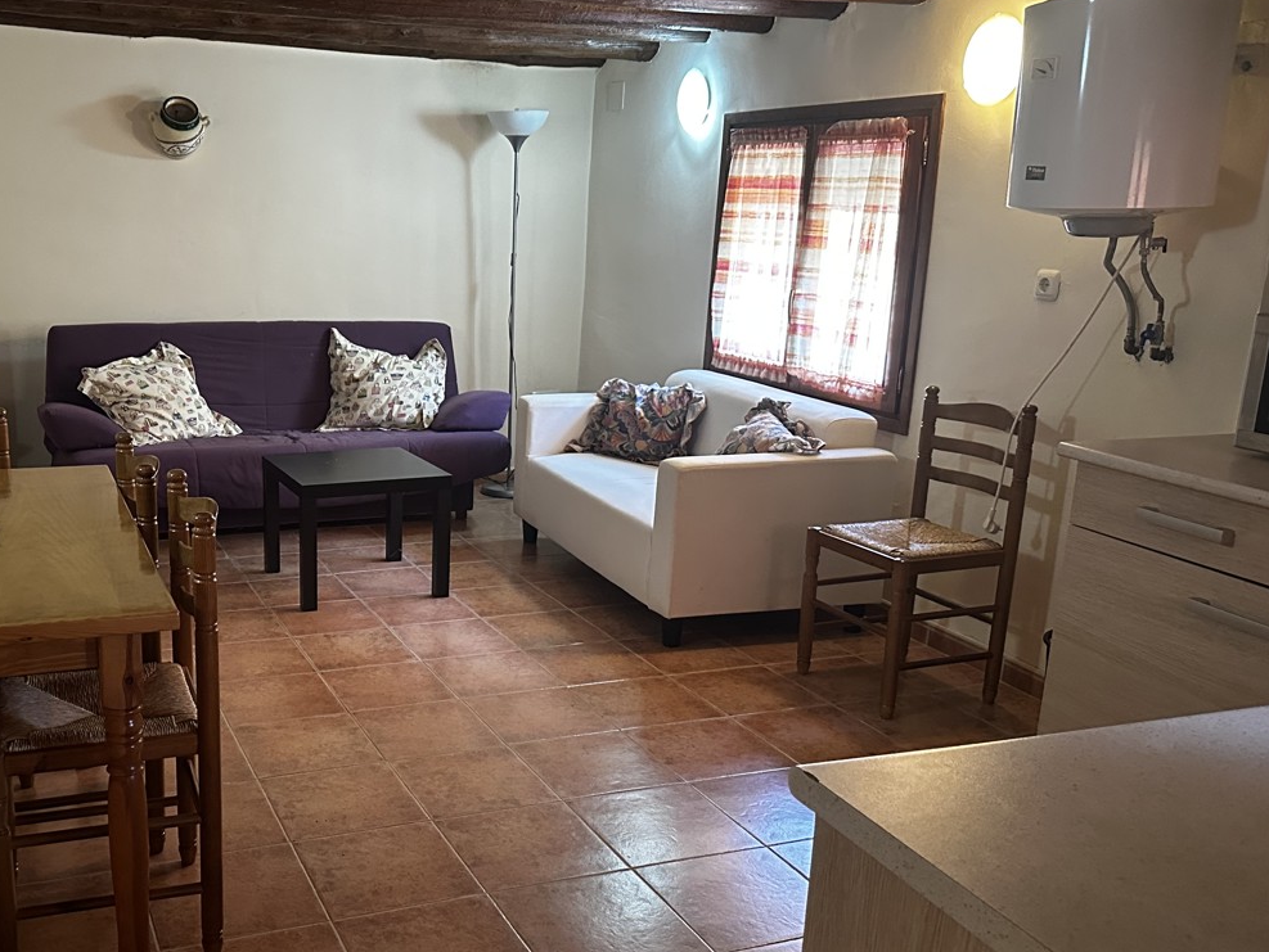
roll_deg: -1.1
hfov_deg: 51.6
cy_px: 536
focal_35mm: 35
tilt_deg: -15.0
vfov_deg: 40.7
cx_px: 417
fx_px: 1284
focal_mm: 6.86
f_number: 1.78
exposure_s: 1/50
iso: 640
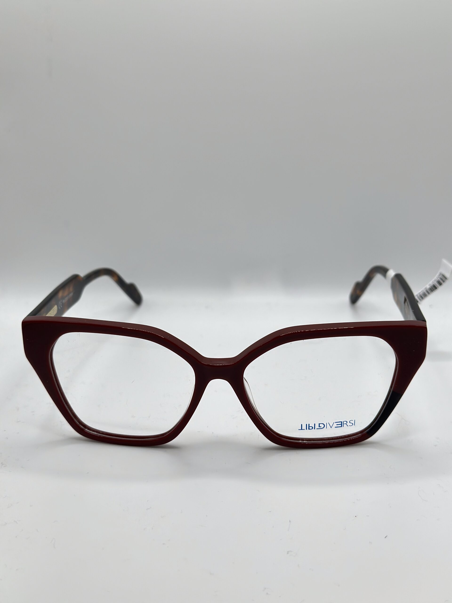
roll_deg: -0.1
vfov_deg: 39.7
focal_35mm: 48
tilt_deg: -31.6
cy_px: 302
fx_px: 836
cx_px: 226
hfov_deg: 30.3
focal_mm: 6.86
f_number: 1.78
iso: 80
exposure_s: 1/709
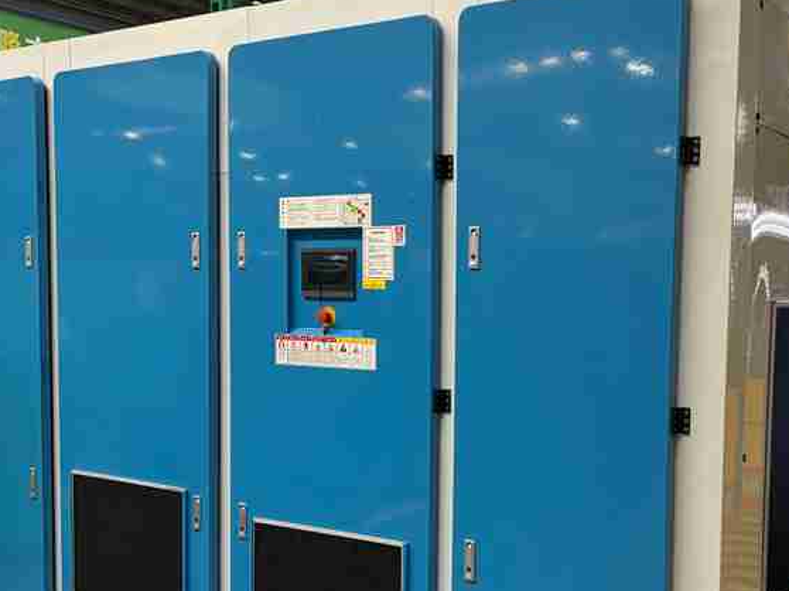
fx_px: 1048
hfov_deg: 40.8
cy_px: 376
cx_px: 513
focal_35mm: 46
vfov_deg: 31.3
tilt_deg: -3.8
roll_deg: -1.0
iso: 125
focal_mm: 5.96
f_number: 1.6
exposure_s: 1/90
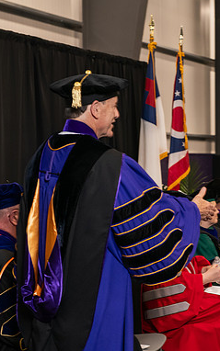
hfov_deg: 13.5
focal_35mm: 96
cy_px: 176
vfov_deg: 21.6
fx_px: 920
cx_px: 218
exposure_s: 1/125
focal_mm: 62
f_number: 5
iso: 1600
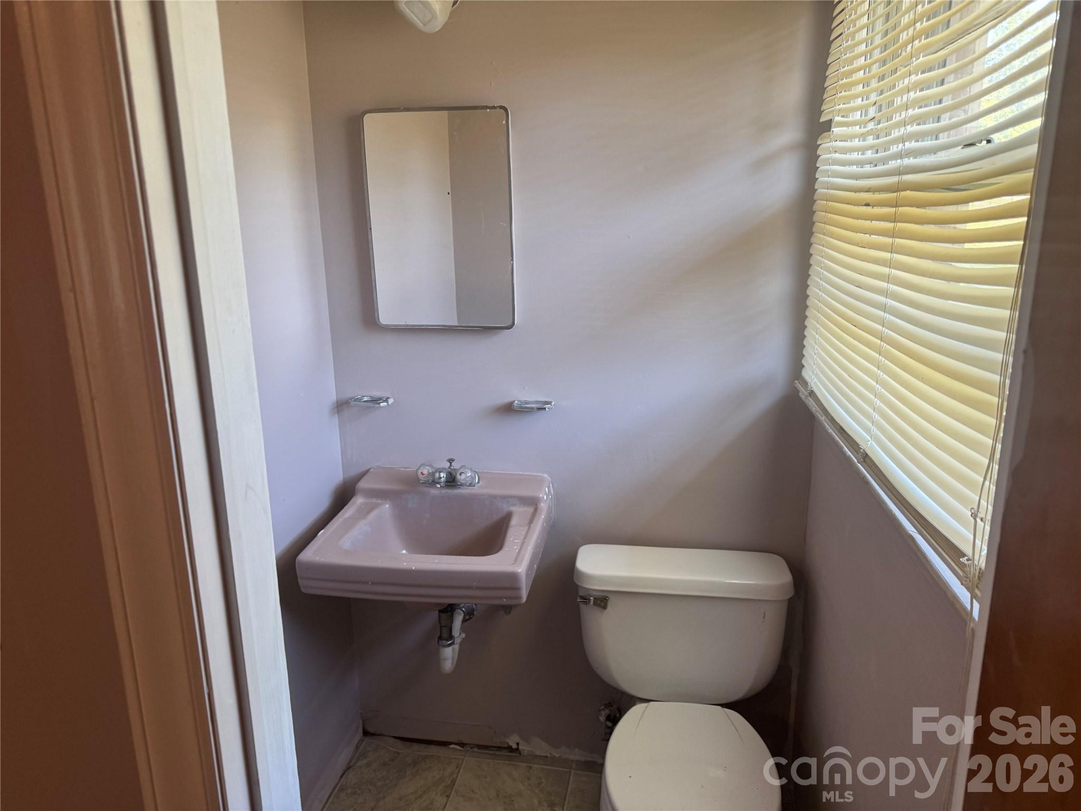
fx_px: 749
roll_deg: +2.0
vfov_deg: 56.8
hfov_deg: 71.6
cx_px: 540
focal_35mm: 24
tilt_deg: -14.8
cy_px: 406
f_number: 1.78
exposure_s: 1/120
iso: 200
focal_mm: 6.76
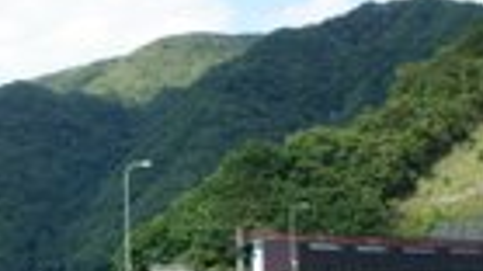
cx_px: 52
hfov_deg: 23.8
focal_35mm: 87
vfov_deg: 13.8
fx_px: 1114
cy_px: 229
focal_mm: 16
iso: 200
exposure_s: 1/250
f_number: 6.3
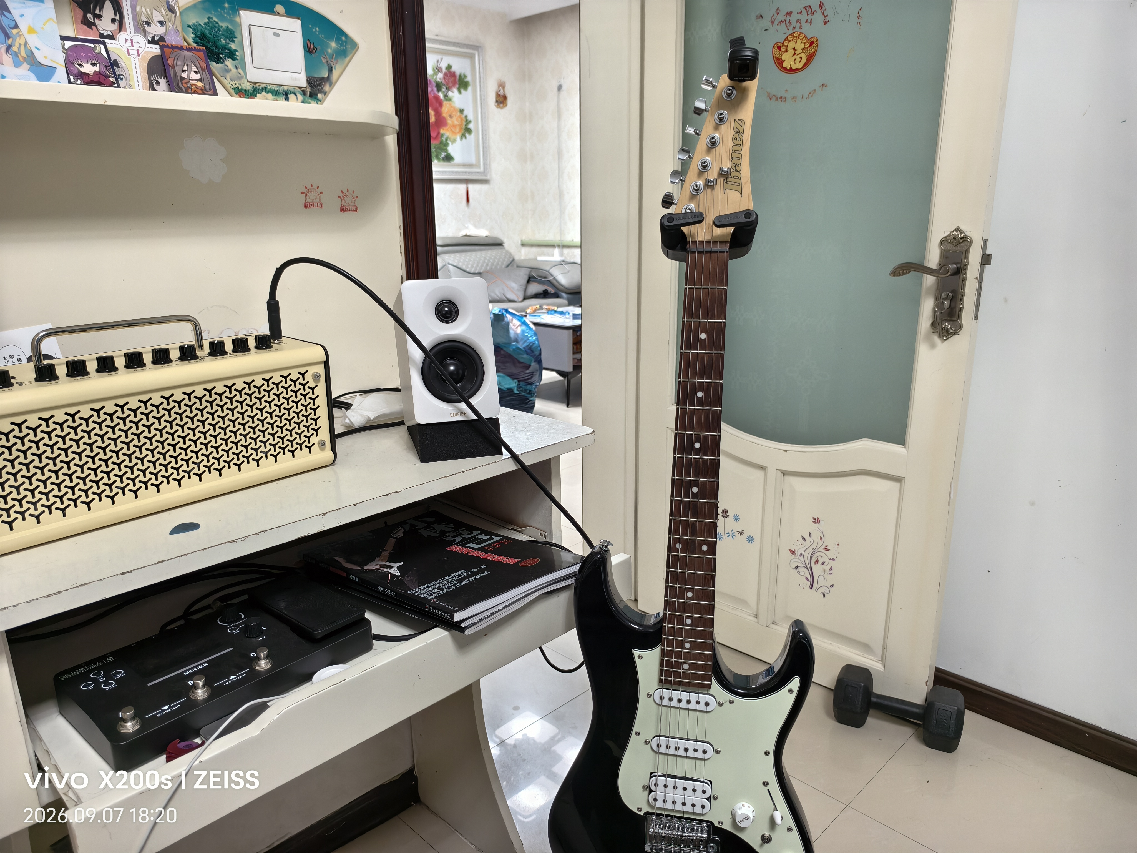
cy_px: 426
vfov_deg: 58.9
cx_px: 568
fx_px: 755
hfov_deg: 73.9
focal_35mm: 23
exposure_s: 1/50
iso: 377
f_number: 1.57
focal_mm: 5.6
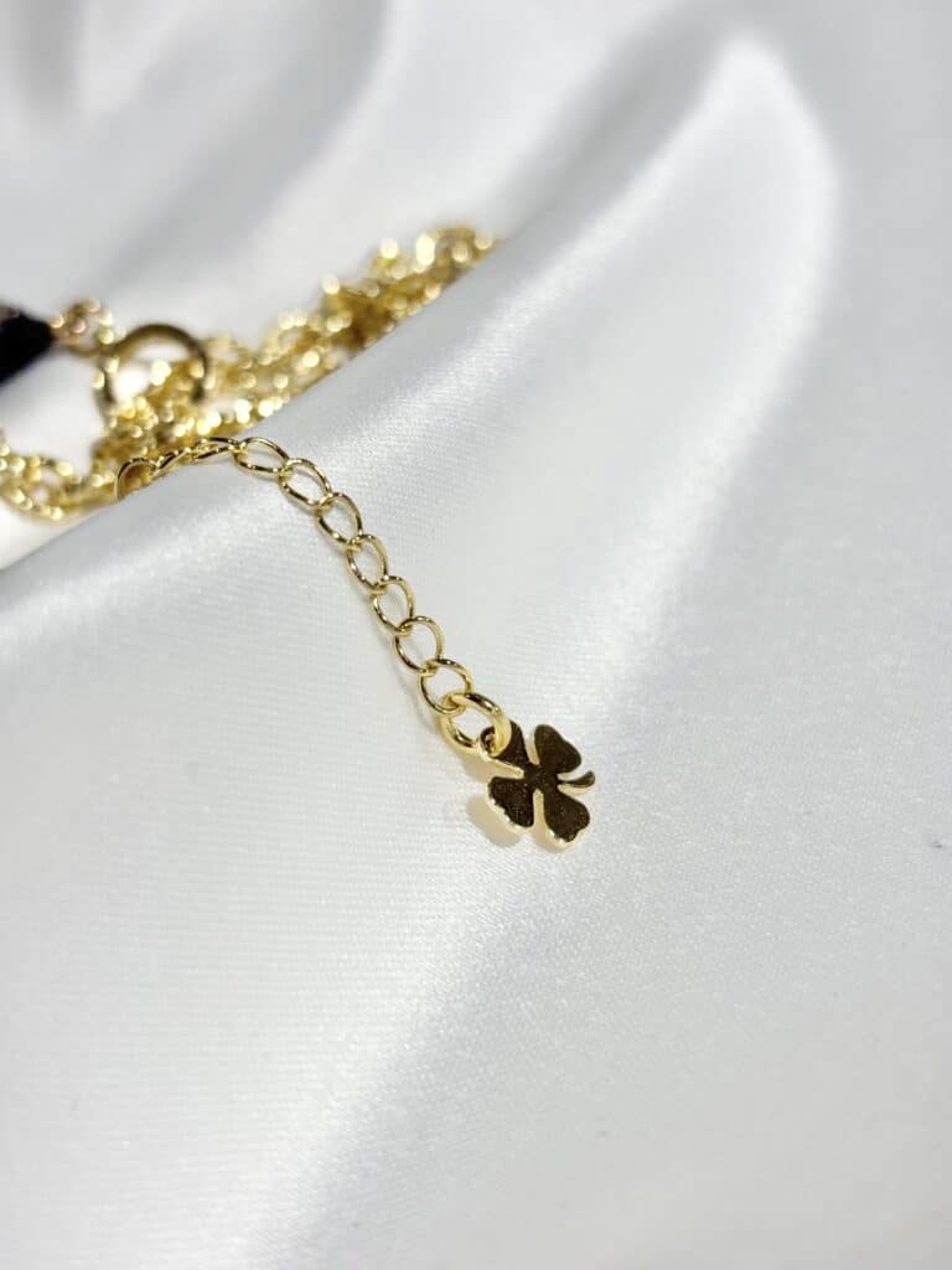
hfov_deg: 28.0
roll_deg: +0.9
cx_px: 476
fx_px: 1907
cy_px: 635
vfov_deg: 36.8
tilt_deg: -31.6
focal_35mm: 52
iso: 32
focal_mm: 5.96
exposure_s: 1/423
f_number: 1.6
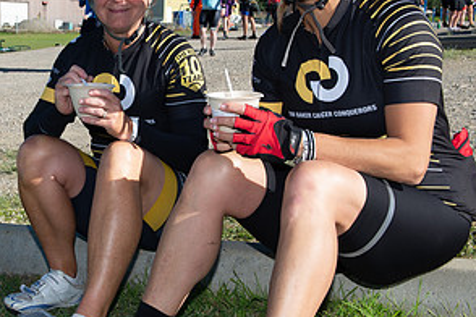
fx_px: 886
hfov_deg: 29.4
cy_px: 145
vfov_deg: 20.3
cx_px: 94
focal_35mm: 67
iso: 200
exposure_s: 1/400
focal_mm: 34
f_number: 9
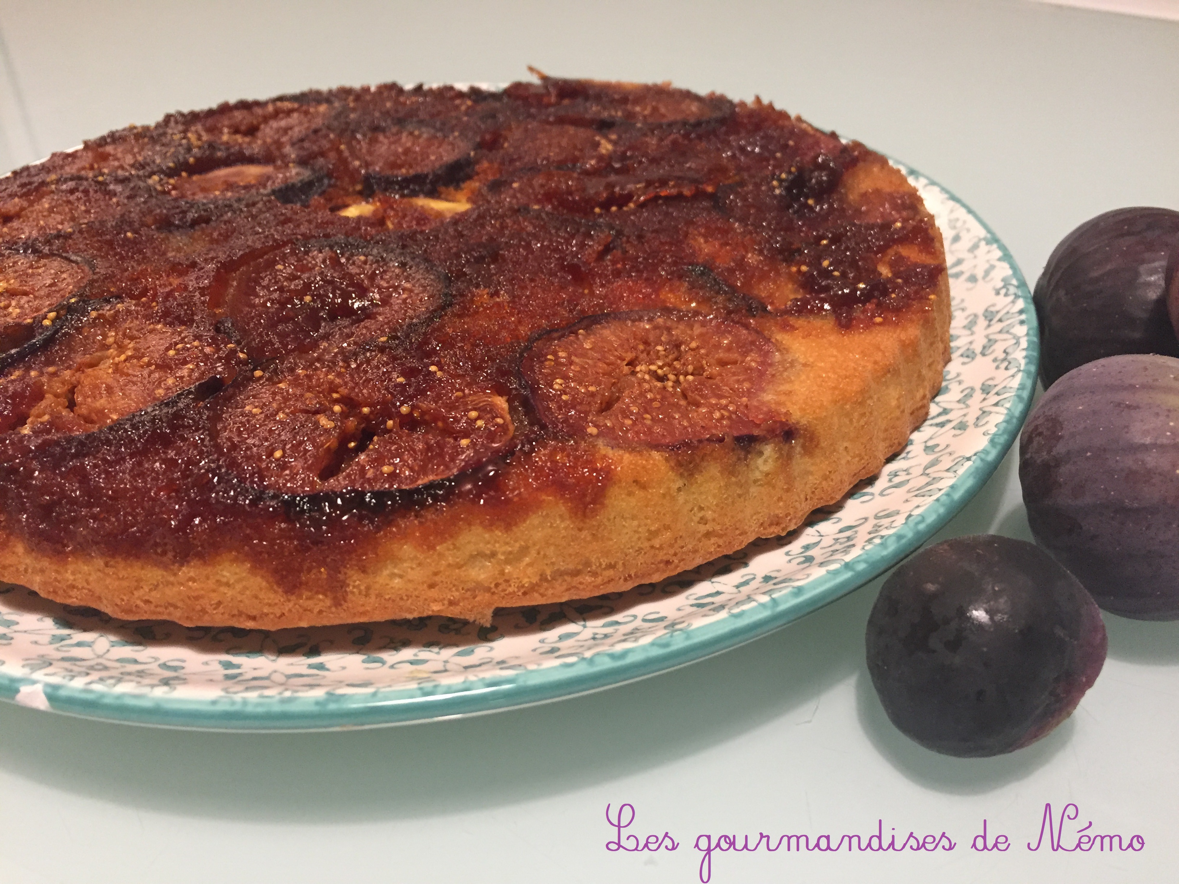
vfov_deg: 48.2
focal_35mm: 29
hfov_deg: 61.7
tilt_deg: -35.6
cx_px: 590
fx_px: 988
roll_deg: +0.9
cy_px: 442
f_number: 2.2
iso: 200
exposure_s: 1/33
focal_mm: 4.15
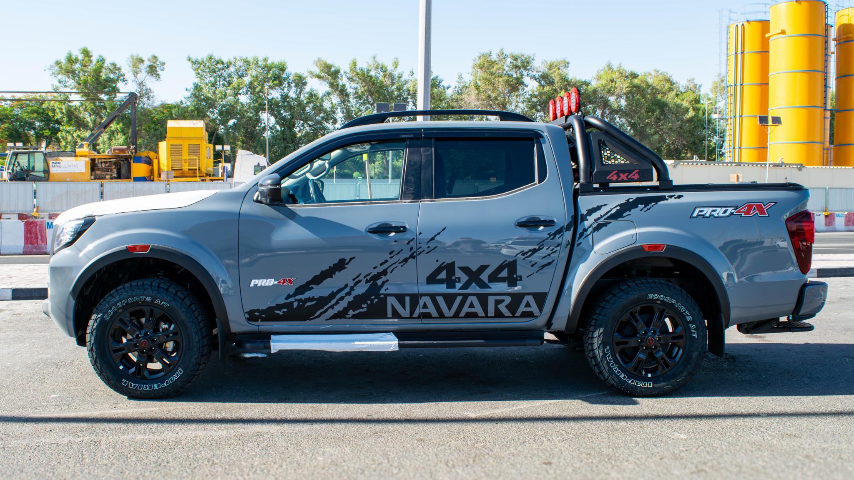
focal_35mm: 33
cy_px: 248
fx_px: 753
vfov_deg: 35.3
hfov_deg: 59.1
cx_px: 415
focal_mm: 18
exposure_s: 1/320
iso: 400
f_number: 10
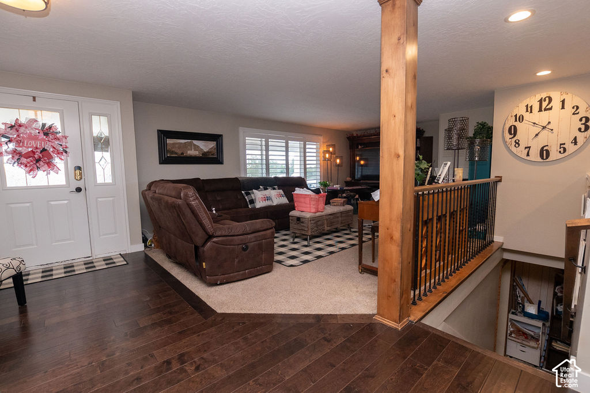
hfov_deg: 97.6
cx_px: 295
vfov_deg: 74.6
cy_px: 196
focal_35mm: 16
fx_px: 258
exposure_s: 1/160
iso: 1000
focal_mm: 10
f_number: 5
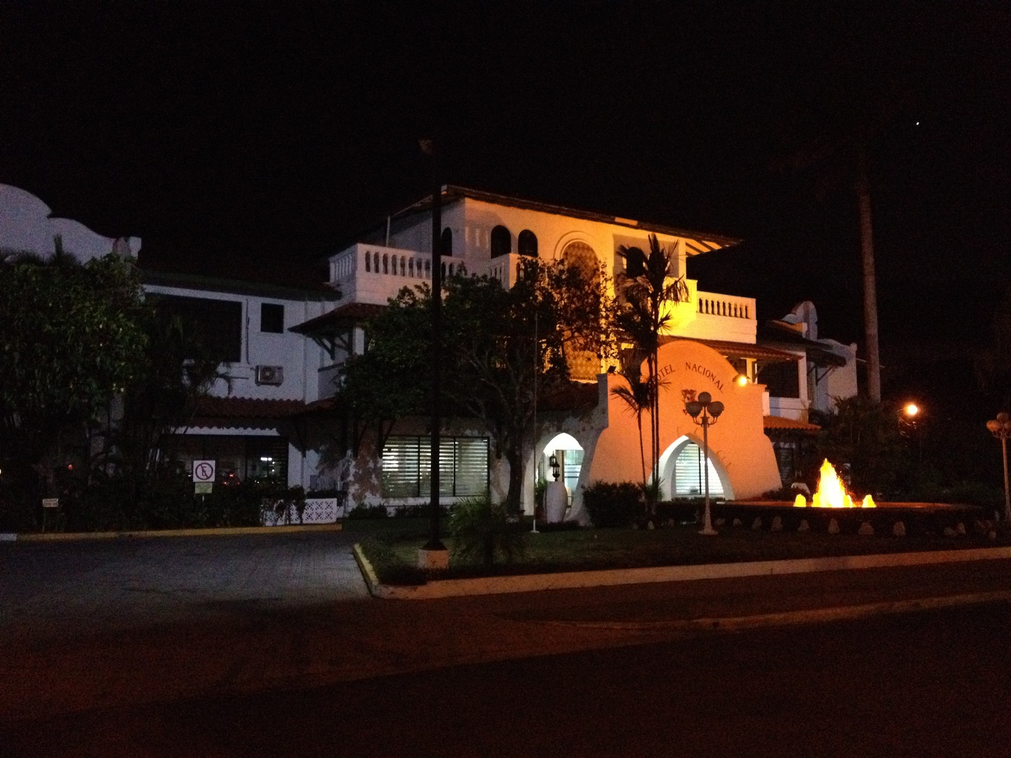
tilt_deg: +3.0
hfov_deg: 52.6
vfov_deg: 40.7
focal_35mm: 35
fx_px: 1022
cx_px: 506
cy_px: 379
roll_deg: +0.3
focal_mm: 4.28
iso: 800
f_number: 2.4
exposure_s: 1/15
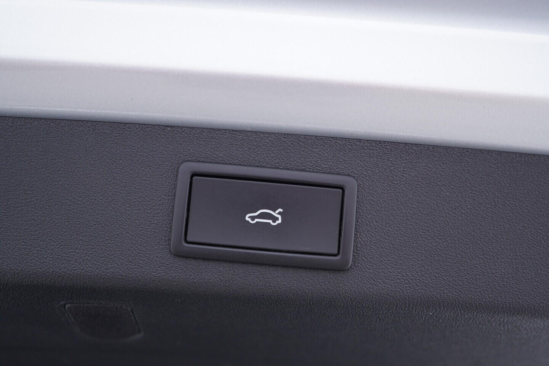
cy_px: 183
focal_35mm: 36
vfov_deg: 36.9
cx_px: 274
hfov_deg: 53.1
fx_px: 549
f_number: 2.8
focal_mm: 24
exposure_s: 1/40
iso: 160
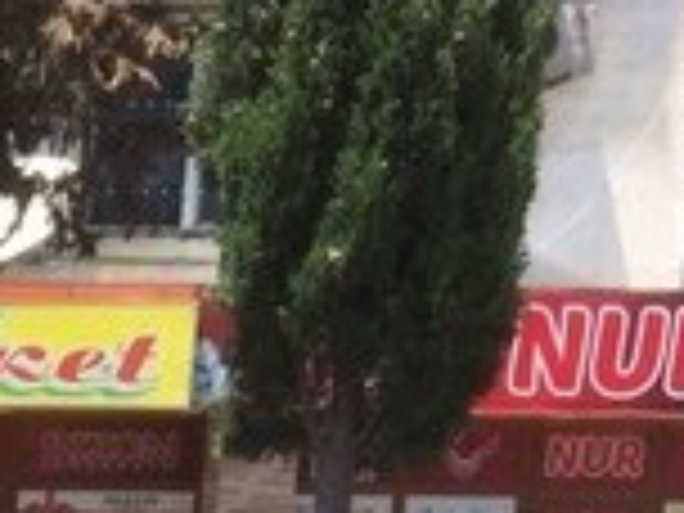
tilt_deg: -10.1
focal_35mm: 126
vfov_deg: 11.0
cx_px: -752
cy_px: 925
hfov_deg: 13.2
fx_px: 2490
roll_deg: -1.4
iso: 32
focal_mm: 4.15
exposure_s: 1/1026
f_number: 2.2
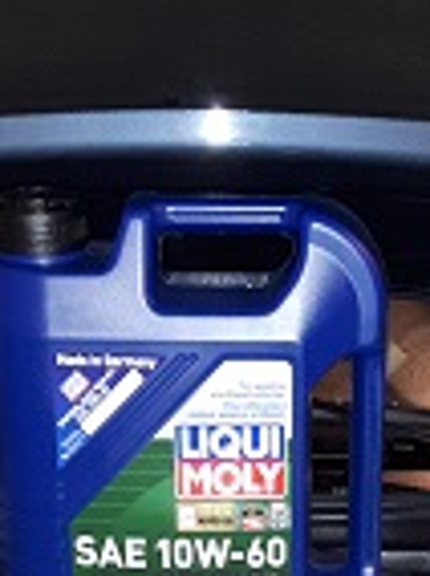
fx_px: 2010
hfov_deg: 12.2
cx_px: 290
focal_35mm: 121
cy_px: 777
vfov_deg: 15.4
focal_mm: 3.7
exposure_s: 1/17
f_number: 1.9
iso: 250
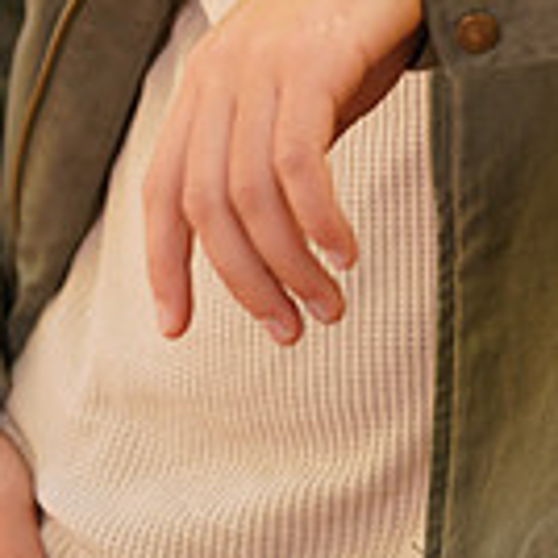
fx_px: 7514
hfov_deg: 4.3
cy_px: -570
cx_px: 402
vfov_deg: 4.2
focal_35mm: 412
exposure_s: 1/80
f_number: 3.2
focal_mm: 112
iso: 200
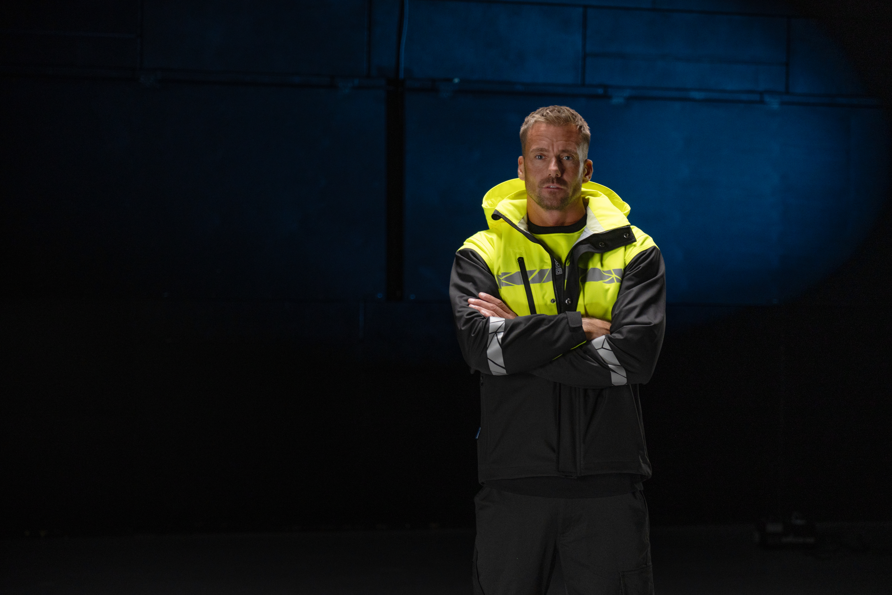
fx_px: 2602
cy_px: 298
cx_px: 446
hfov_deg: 19.5
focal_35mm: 105
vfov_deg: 13.0
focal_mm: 105
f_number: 4
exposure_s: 1/100
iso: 800
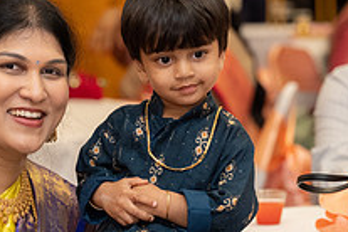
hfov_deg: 6.9
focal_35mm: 299
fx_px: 2890
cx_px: 143
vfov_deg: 4.6
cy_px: 171
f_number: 3.5
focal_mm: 105
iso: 1000
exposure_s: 1/160
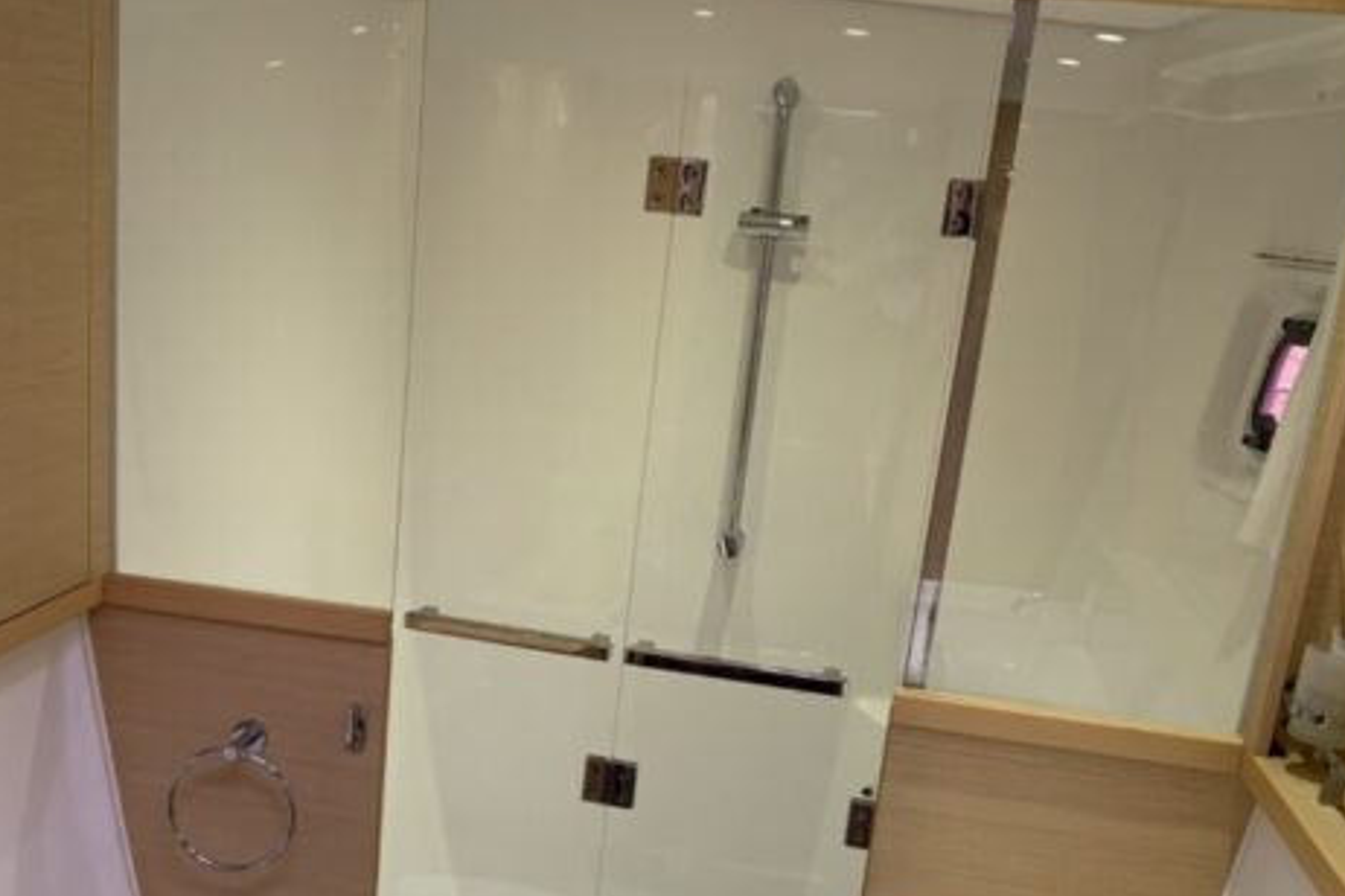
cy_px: 659
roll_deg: -5.8
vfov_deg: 32.1
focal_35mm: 41
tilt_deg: -16.8
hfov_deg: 46.9
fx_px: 1532
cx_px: 492
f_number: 1.8
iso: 100
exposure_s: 1/64
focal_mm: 4.25
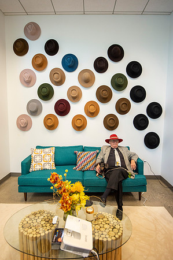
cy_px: 130
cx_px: 86
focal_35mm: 20
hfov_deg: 61.8
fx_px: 144
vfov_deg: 84.0
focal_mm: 20
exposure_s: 1/250
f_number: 4
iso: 2500
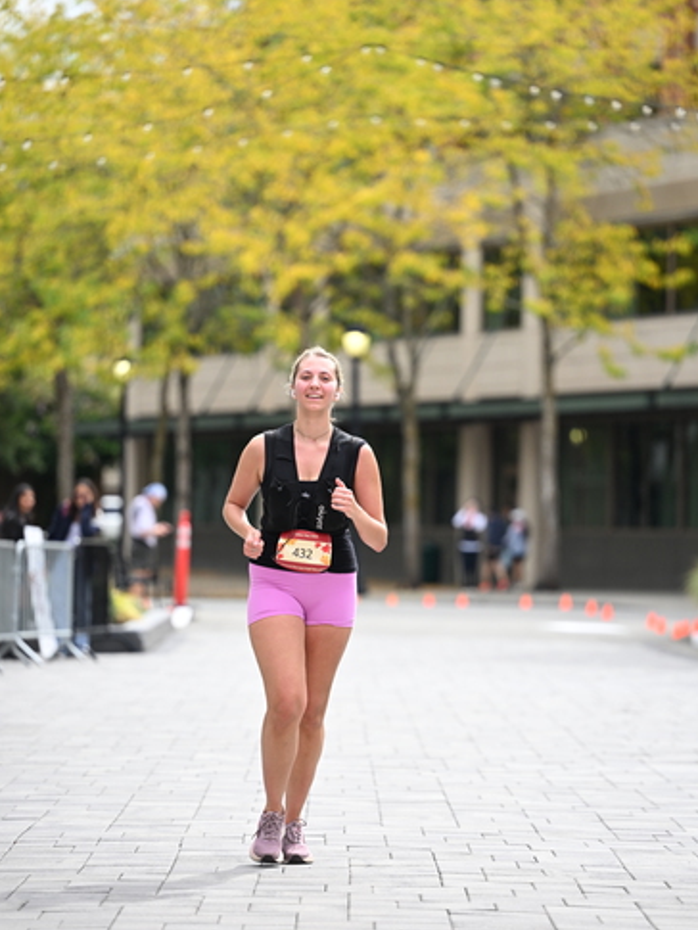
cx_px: 350
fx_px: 4542
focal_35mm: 169
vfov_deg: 11.7
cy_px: 506
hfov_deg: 8.8
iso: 640
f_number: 2.8
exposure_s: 1/2500
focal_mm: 155
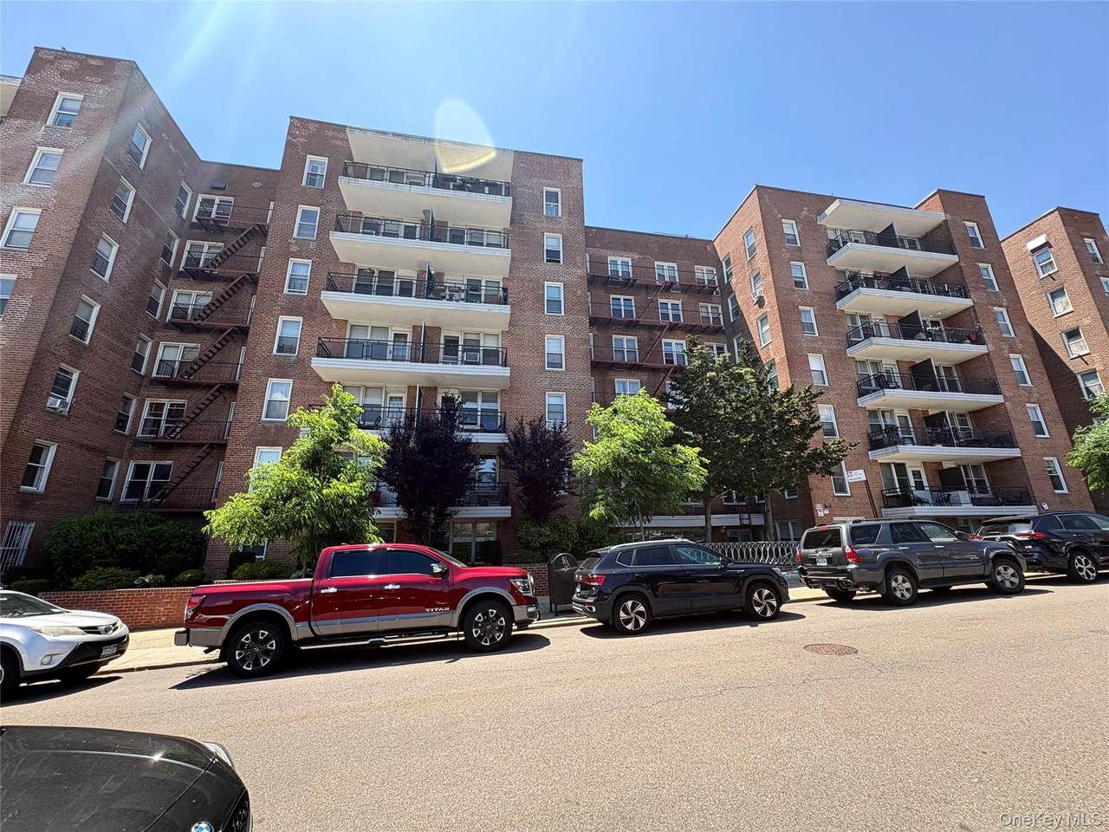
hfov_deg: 102.1
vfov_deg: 85.7
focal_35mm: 14
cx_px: 554
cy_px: 416
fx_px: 449
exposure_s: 1/373
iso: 40
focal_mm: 2.22
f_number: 2.2
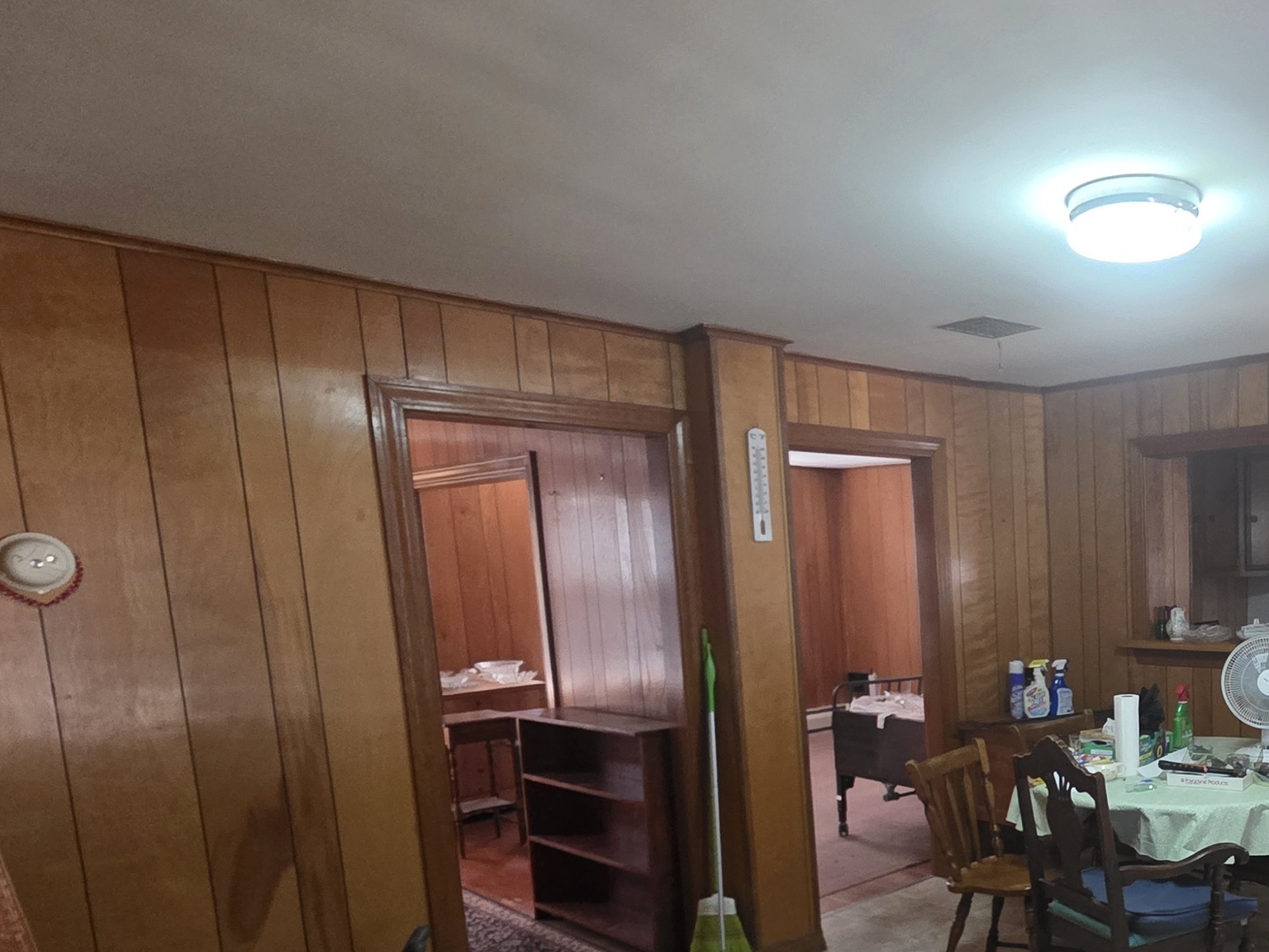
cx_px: 1129
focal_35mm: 26
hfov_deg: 58.2
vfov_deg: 51.3
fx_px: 953
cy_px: 687
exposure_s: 1/60
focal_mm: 2.2
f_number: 1.9
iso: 800
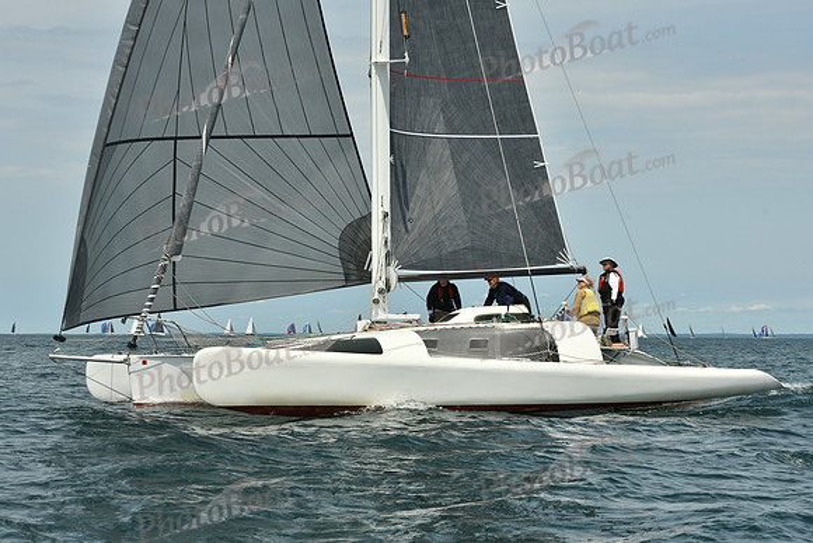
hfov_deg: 22.6
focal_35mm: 90
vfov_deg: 15.2
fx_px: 2033
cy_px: 272
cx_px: 406
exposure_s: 1/1250
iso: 320
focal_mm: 90
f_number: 10
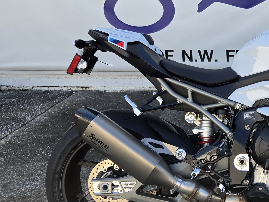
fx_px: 451
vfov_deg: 25.1
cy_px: 65
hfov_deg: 31.3
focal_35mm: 58
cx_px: 255
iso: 80
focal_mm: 5.4
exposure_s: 1/1437
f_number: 1.8
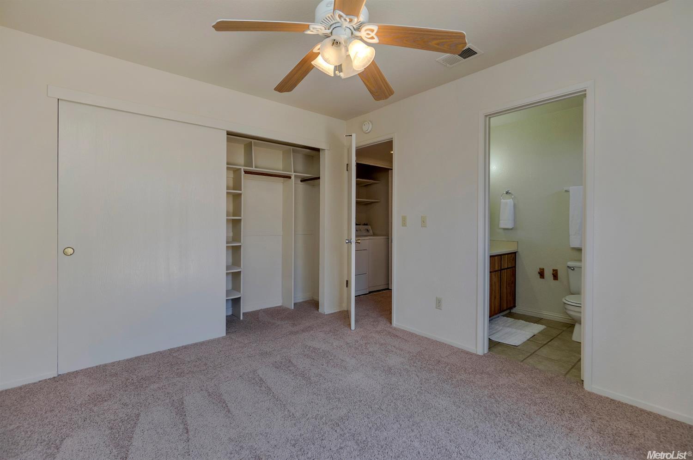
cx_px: 346
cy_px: 230
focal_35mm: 15
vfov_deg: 77.2
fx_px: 288
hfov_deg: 100.5
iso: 100
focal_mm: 10
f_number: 5
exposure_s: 1/20
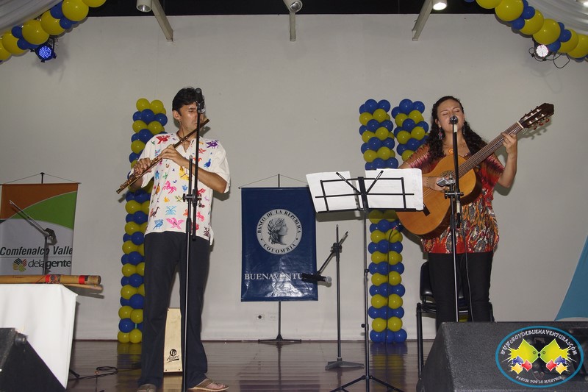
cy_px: 196
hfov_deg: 57.2
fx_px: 539
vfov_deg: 40.0
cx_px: 294
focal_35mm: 33
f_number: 6.3
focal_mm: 22
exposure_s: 1/100
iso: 800
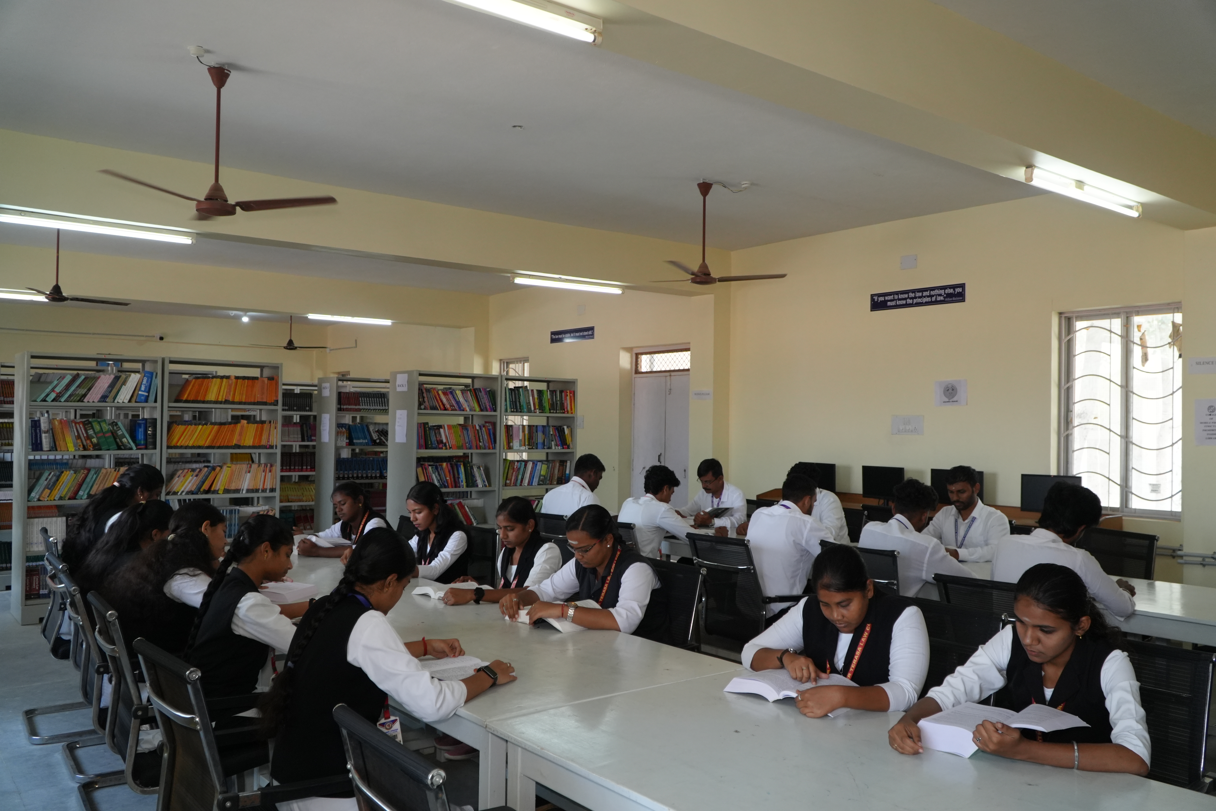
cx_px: 608
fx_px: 912
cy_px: 406
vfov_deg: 47.9
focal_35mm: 27
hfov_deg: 67.4
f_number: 4
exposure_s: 1/160
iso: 800
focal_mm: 18
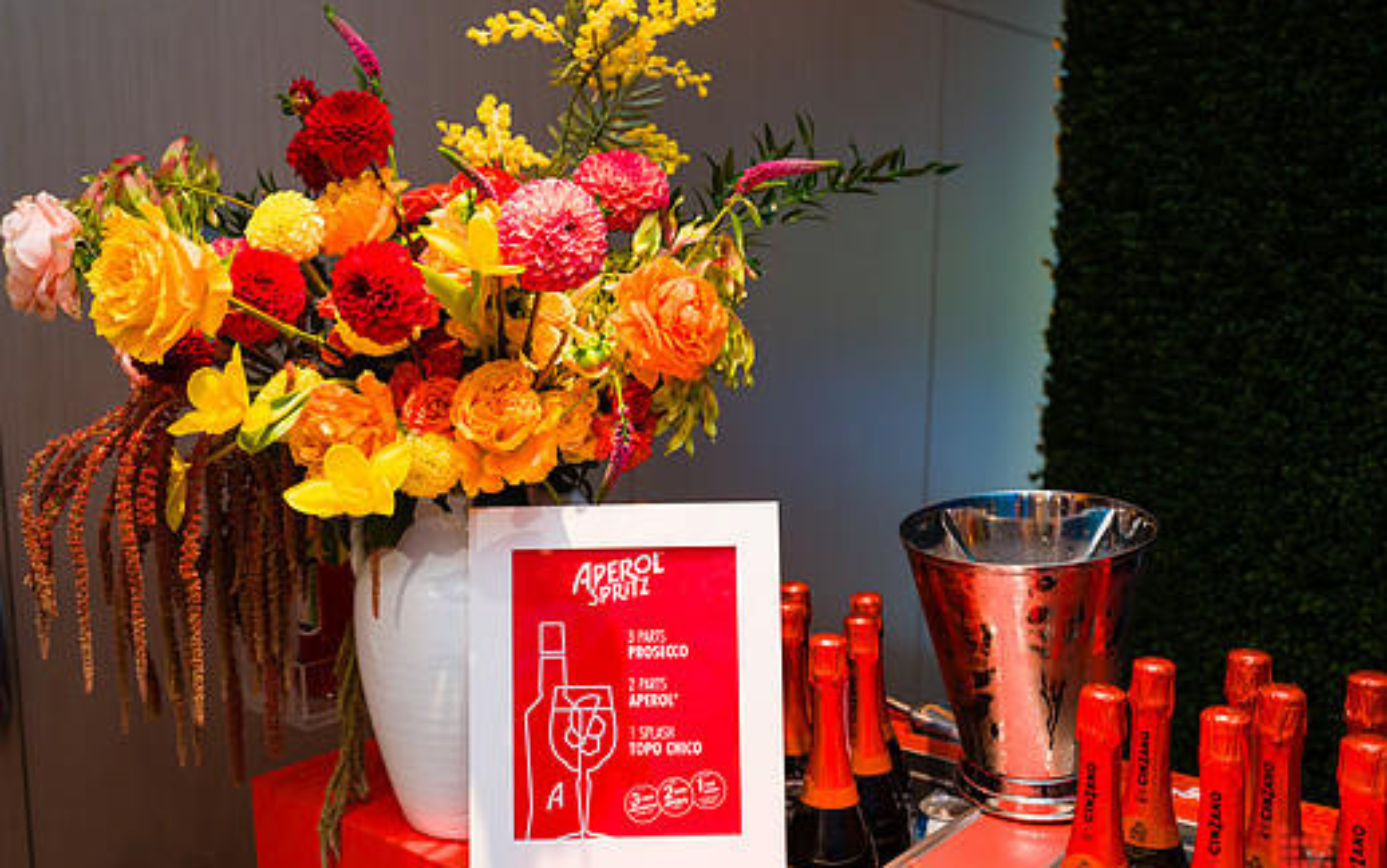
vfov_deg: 38.3
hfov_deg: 58.1
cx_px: 686
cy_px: 453
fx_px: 1248
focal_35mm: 33
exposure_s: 1/160
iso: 640
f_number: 3.2
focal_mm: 27
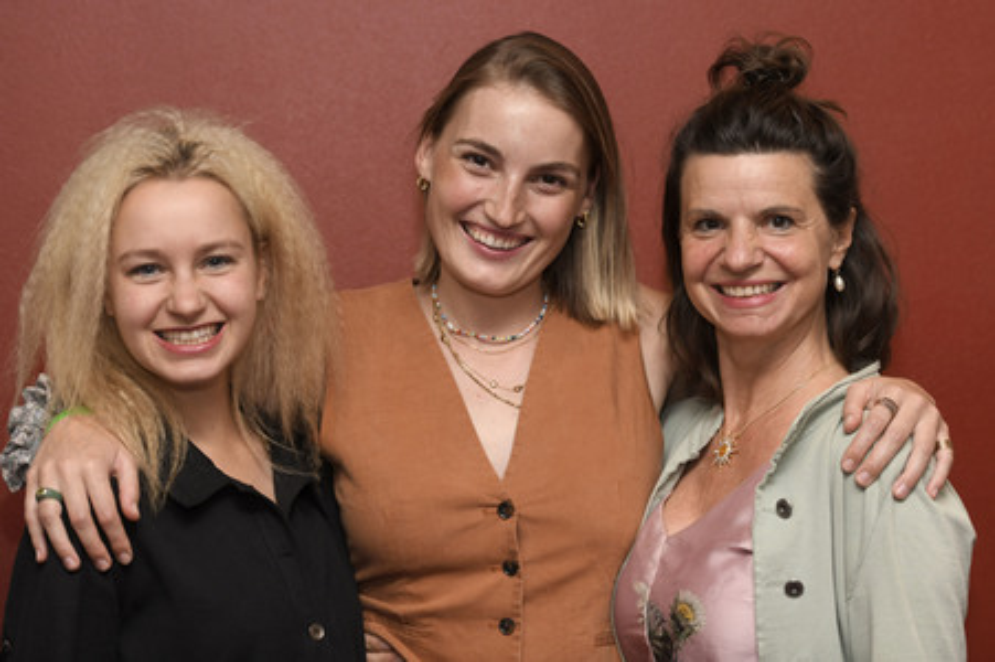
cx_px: 498
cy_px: 331
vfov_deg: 14.4
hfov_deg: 21.5
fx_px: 2624
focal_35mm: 95
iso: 800
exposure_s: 1/400
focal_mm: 95
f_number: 3.5
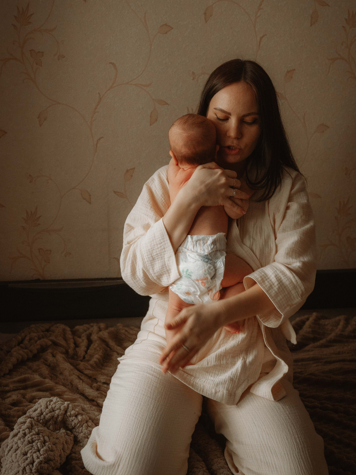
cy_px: 205
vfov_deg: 41.2
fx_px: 631
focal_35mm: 46
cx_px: 179
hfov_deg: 31.5
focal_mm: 28
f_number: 3.2
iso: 1250
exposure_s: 1/200
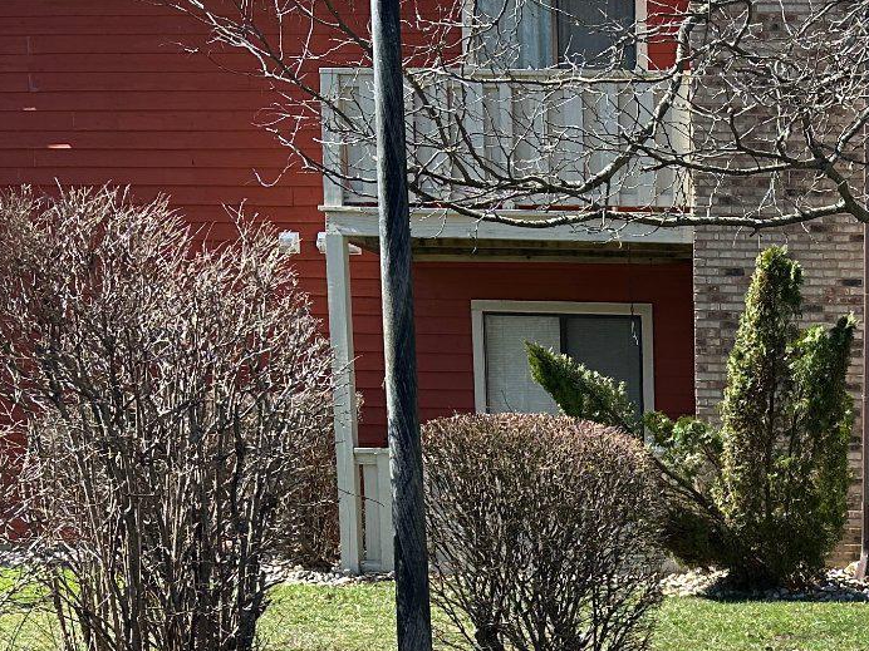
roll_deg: -0.7
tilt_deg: -9.0
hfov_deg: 25.8
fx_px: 1782
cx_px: 900
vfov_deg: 19.8
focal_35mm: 71
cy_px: 719
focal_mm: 6.86
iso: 80
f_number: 1.78
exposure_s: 1/1779
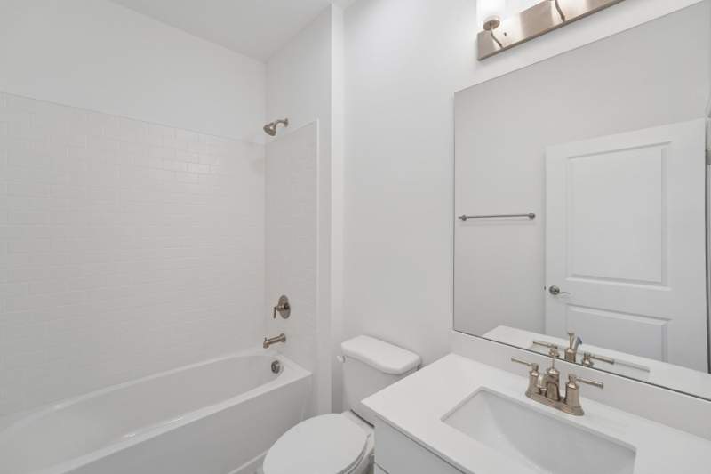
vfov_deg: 78.8
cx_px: 356
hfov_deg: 101.9
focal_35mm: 15
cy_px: 237
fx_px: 288
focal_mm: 14.6
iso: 100
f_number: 8
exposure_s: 1/20
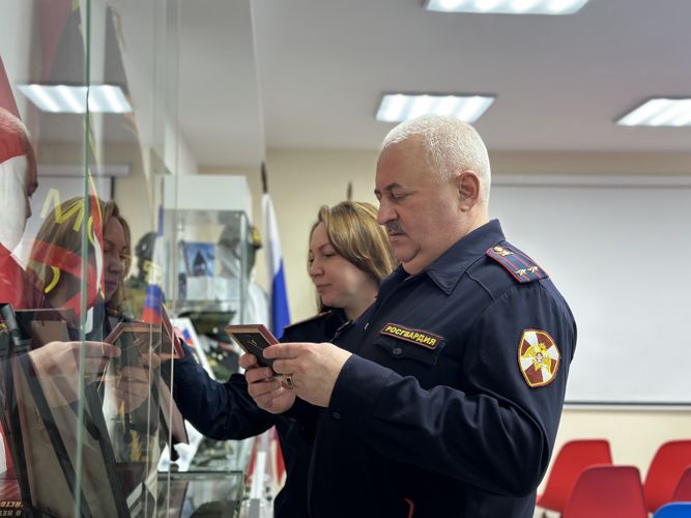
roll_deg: -0.5
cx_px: 346
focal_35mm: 48
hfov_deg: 39.7
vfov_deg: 30.3
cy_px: 259
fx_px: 958
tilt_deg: +2.8
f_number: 1.78
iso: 125
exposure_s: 1/121
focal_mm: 6.86
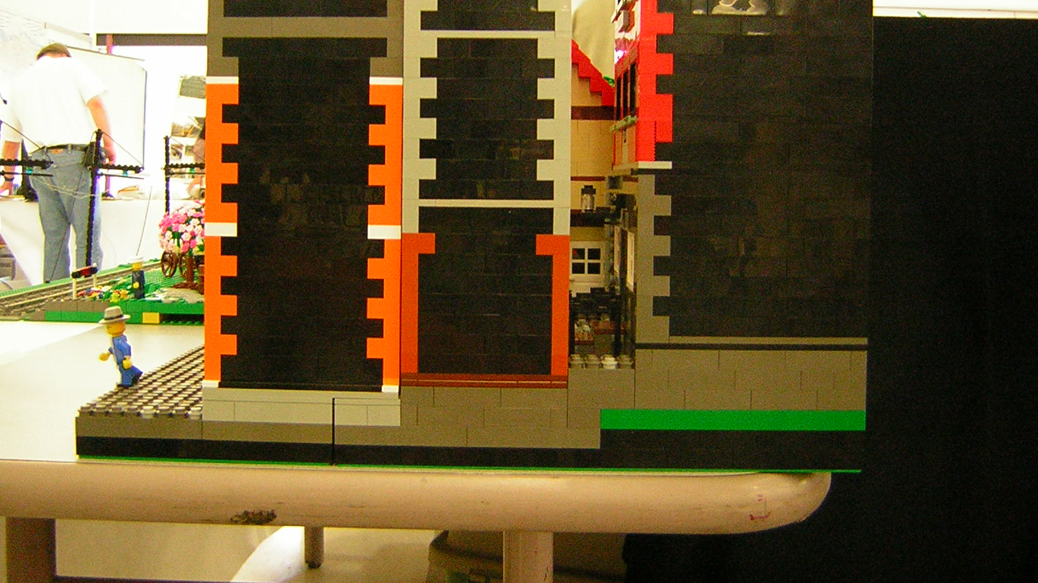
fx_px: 1101
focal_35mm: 40
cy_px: 202
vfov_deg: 29.5
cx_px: 520
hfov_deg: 50.5
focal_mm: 4.7
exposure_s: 1/5.9
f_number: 2.6
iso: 181
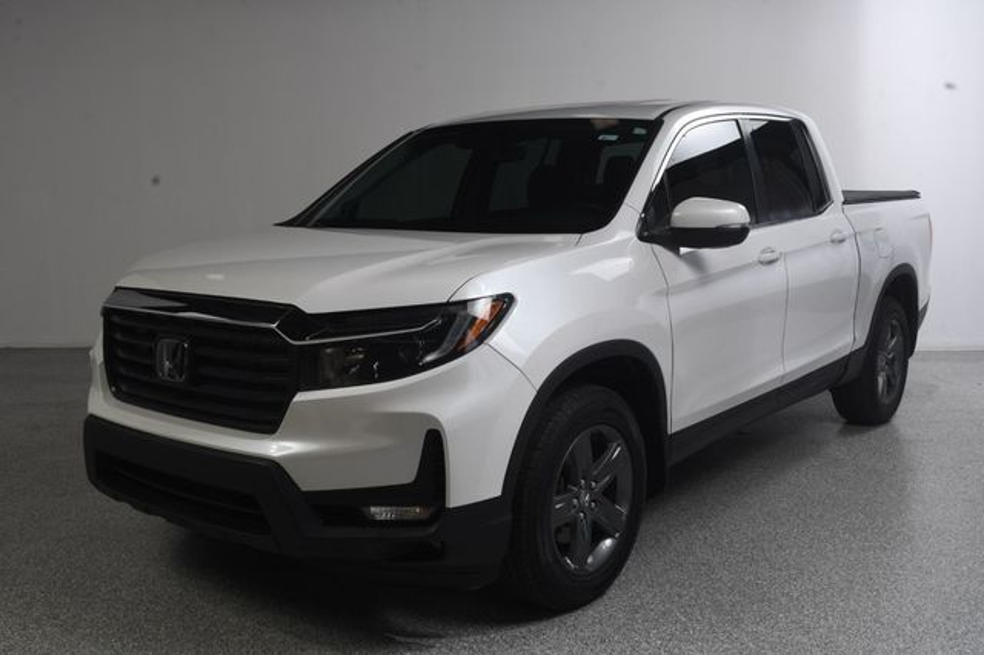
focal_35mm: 36
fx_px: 983
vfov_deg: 36.8
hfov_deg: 53.2
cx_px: 492
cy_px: 328
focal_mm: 24
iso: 100
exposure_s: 1/160
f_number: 14
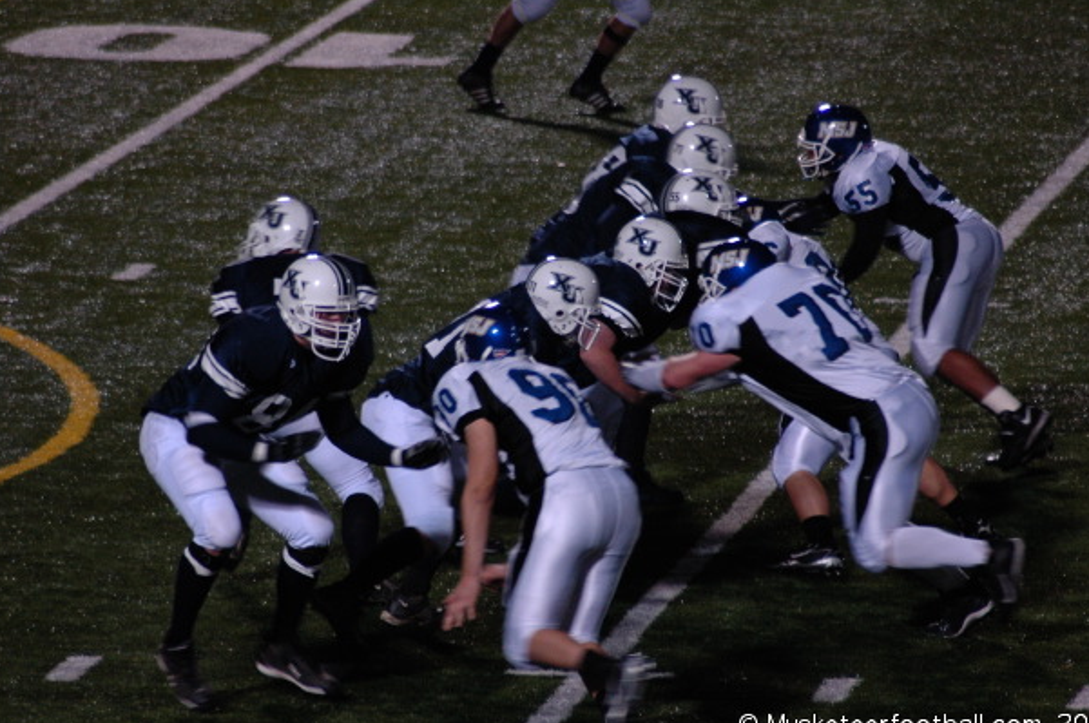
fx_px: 14470
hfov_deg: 4.3
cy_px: 363
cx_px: 560
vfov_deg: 2.9
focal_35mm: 479
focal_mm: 300
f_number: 5.6
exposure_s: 1/125
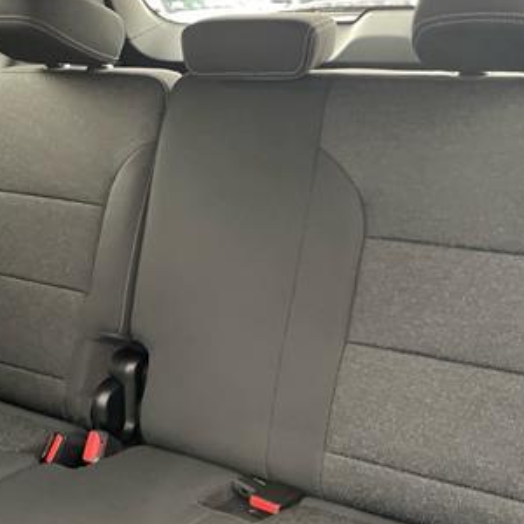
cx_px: 183
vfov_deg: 34.5
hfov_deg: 34.4
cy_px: 318
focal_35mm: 49
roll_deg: +1.8
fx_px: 839
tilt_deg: -19.9
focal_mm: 4.2
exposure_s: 1/29
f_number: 1.6
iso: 1000
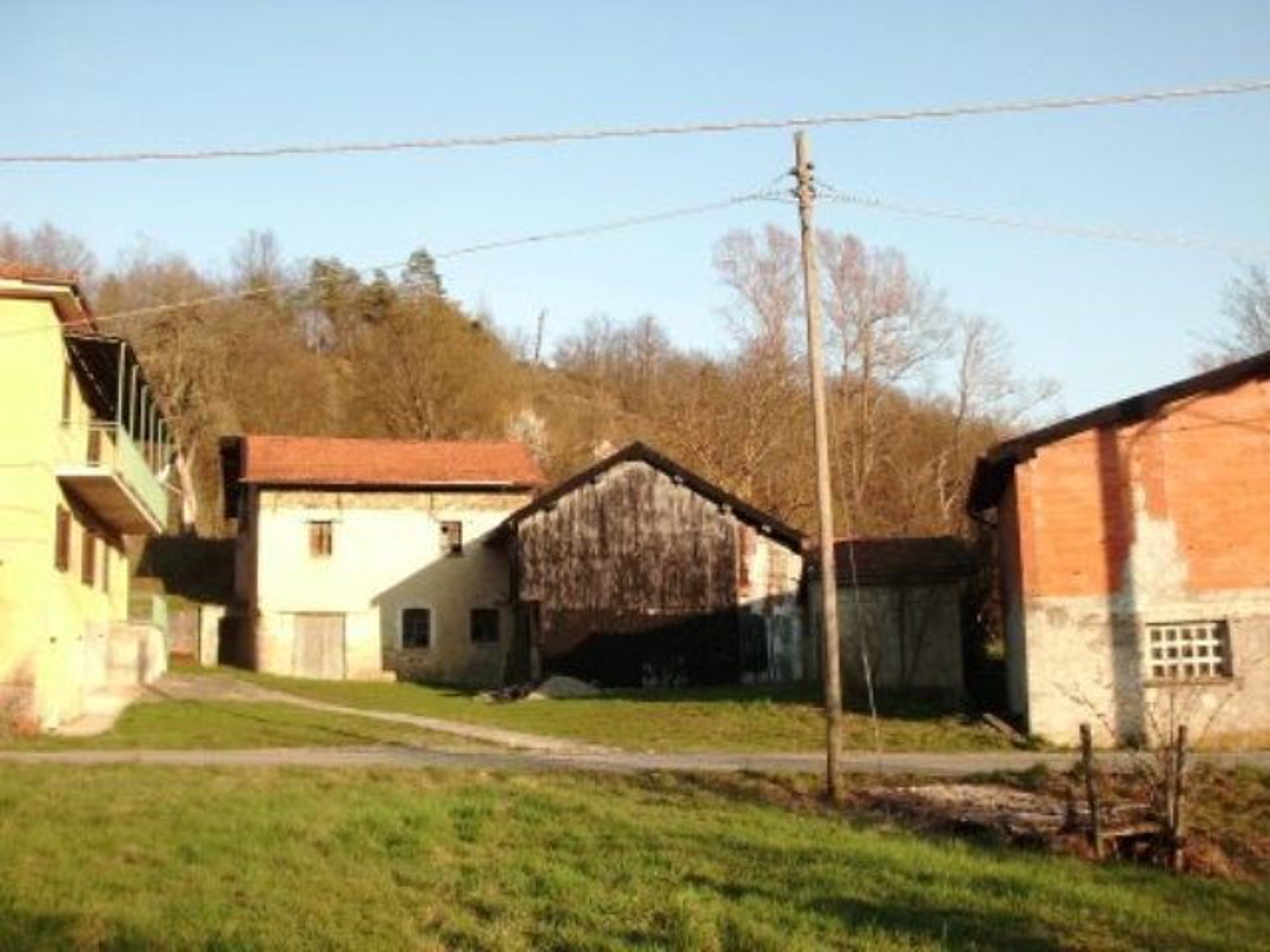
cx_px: 635
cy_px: 476
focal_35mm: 36
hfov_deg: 51.4
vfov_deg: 39.7
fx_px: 1321
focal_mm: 6.3
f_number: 7.3
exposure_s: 1/200
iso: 200
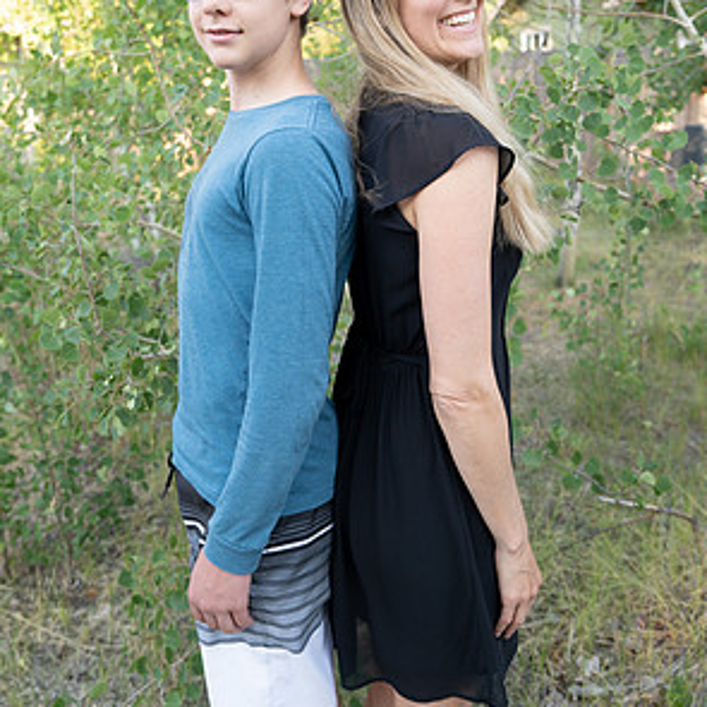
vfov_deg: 46.2
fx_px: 809
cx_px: 357
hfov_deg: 47.2
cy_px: 216
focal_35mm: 35
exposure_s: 1/160
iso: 320
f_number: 3.5
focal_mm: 27
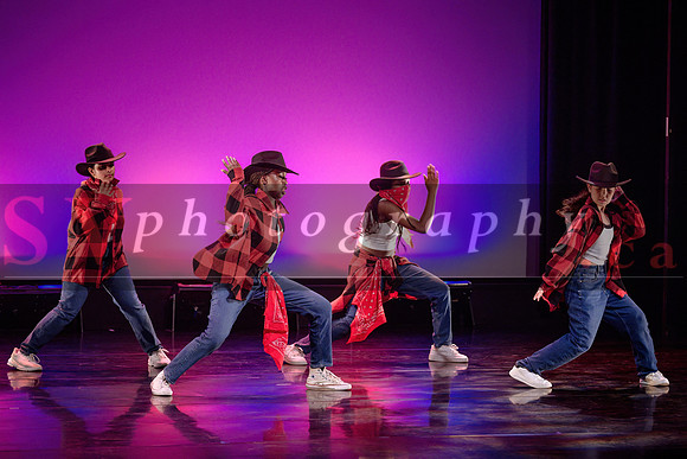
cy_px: 198
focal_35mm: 136
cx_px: 367
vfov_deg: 10.1
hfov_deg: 15.0
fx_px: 2601
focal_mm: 120
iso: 1600
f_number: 2.8
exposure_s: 1/250
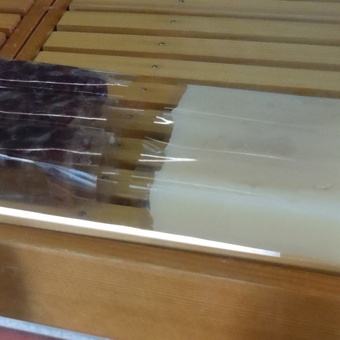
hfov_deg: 23.2
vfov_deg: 24.0
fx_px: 800
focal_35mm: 72
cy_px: 187
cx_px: 13
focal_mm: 5.9
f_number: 4
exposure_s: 1/100
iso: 800
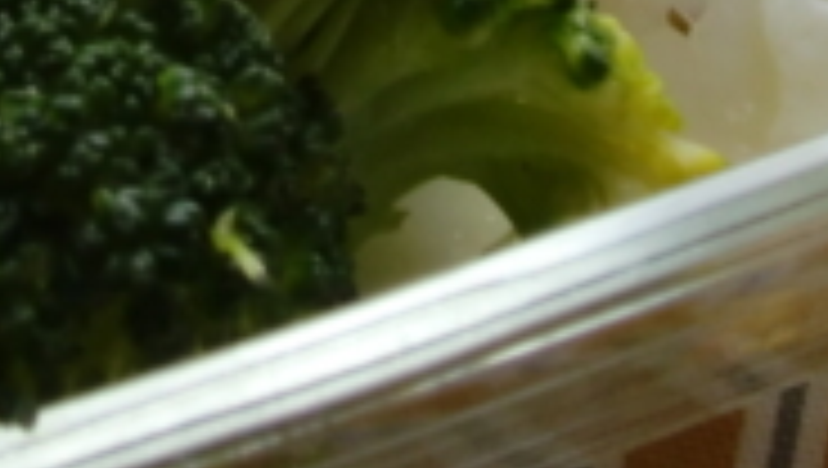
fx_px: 5715
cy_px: -752
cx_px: -130
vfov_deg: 4.6
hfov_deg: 8.2
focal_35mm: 260
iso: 100
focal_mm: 9.8
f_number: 3.6
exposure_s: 1/80
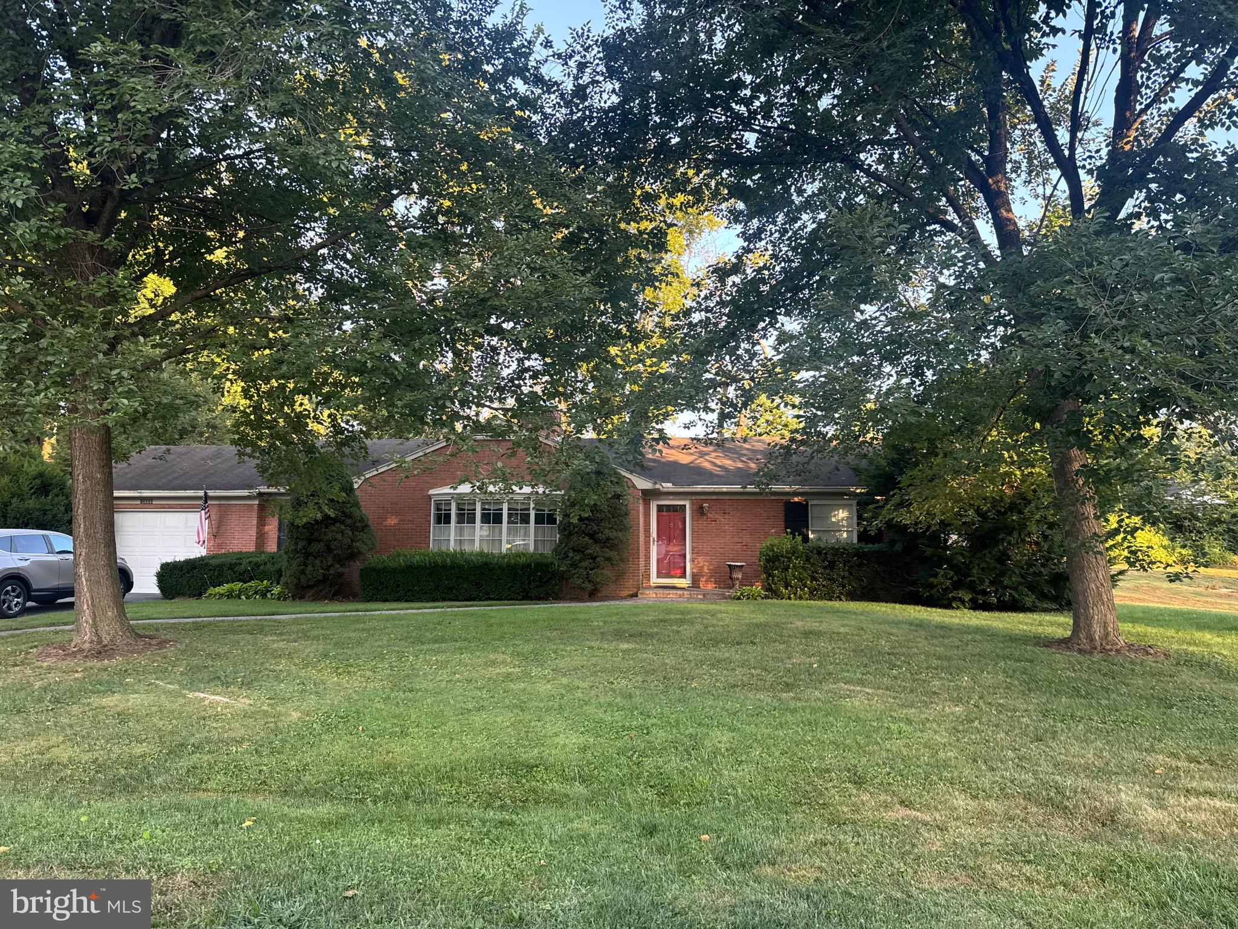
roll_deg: -2.1
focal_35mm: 24
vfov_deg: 56.8
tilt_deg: +6.8
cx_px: 619
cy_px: 464
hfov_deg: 71.6
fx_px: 858
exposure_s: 1/135
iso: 64
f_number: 1.78
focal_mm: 6.76
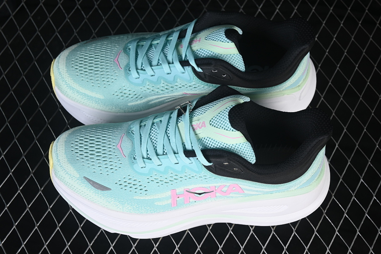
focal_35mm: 75
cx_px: 190
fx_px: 794
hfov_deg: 27.0
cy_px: 127
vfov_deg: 18.2
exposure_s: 1/80
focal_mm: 50
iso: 160
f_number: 7.1
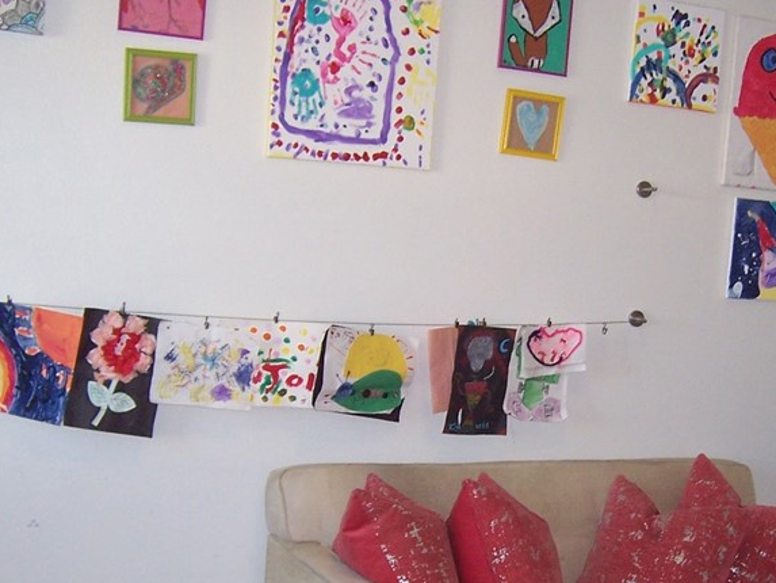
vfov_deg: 24.6
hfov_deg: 32.6
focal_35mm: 59
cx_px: 473
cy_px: 423
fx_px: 1323
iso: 140
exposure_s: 1/60
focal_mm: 5.5
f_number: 2.8
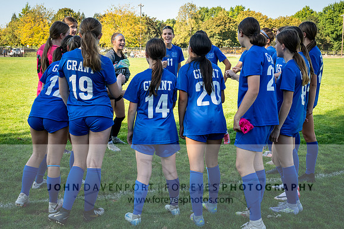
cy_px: 89
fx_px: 433
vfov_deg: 29.6
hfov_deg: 43.4
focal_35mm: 45
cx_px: 176
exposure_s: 1/500
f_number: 8
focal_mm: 36
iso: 640
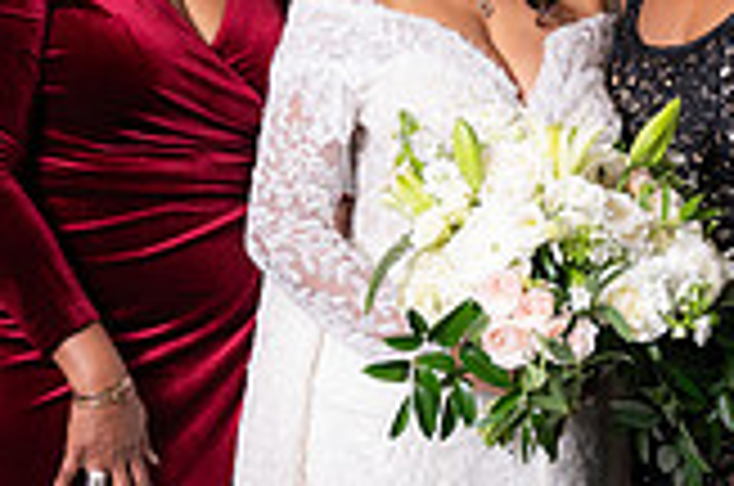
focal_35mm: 116
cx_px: 581
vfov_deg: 11.7
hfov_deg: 17.5
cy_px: 346
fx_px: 2360
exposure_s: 1/250
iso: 500
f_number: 2.8
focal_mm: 32.5
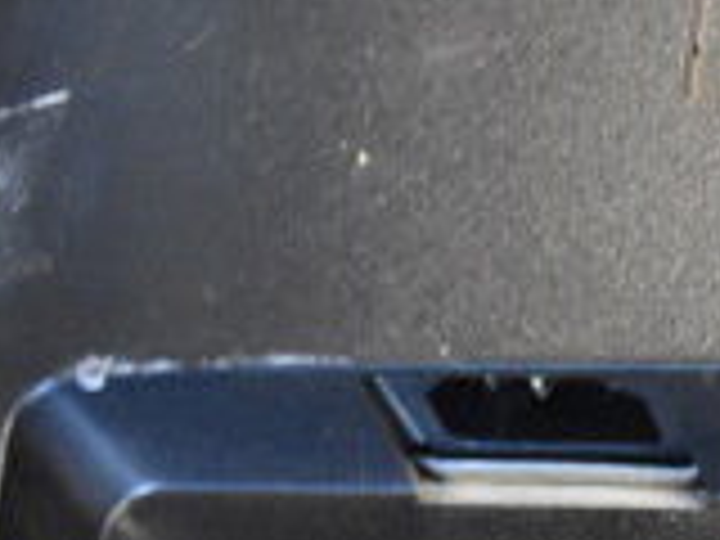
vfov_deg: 13.2
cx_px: 1287
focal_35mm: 110
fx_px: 2288
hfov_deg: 15.4
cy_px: 587
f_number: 3.8
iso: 3600
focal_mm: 20
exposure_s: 1/30
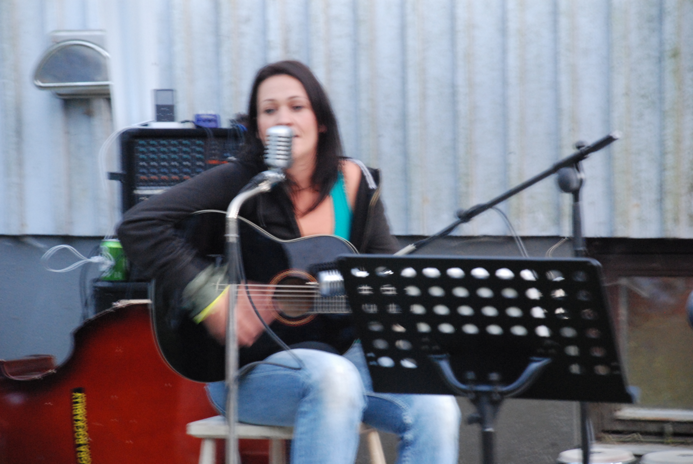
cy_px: 232
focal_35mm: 158
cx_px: 346
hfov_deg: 13.0
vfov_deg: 8.7
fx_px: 3035
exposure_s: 1/5
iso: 1600
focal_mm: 105
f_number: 5.6
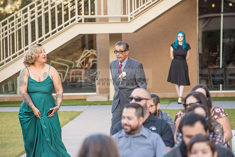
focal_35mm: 200
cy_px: 78
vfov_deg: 6.9
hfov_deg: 10.3
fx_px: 1306
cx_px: 118
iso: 800
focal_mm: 200
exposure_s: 1/320
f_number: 4
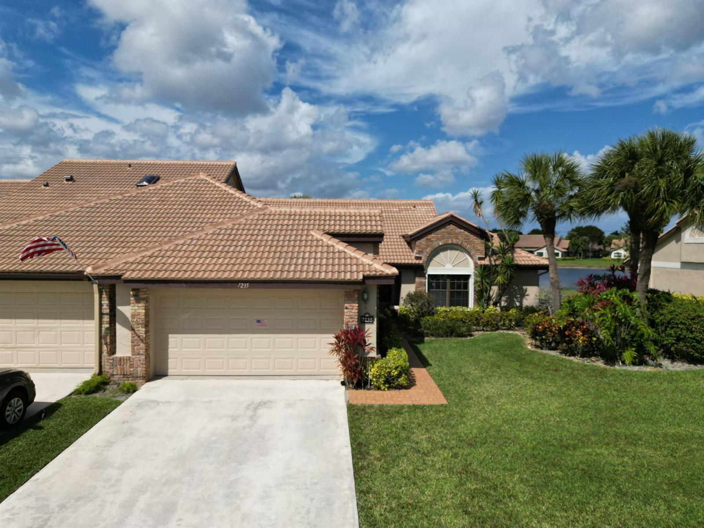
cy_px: 264
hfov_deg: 71.6
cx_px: 352
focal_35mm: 24
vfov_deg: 56.8
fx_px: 488
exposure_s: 1/6400
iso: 120
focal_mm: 6.72
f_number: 1.7
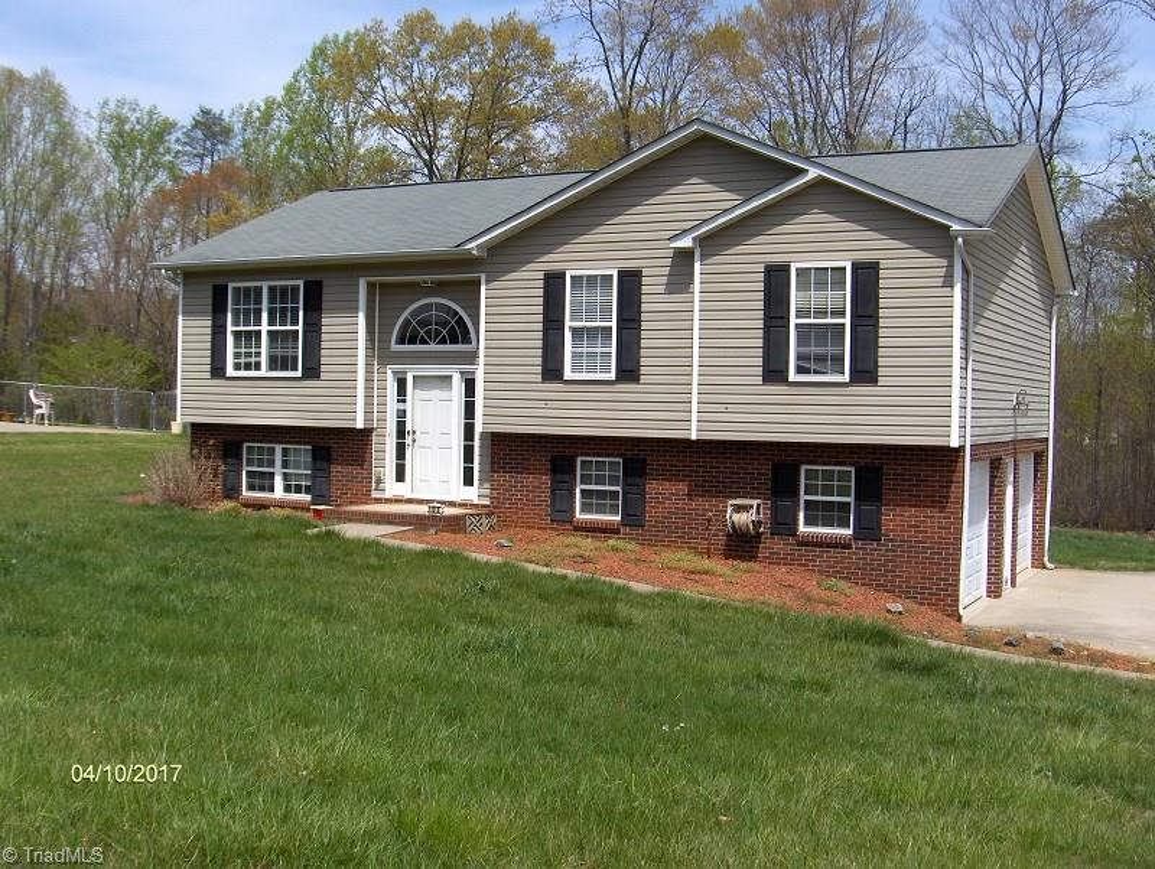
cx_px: 578
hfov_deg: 47.8
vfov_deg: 36.9
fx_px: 1303
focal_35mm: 39
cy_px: 434
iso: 50
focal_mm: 8
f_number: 4.8
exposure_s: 1/426
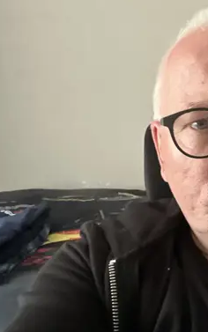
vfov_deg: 37.5
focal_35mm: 54
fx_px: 489
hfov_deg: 23.3
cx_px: 189
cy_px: 150
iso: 500
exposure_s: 1/30
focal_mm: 2.69
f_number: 1.9
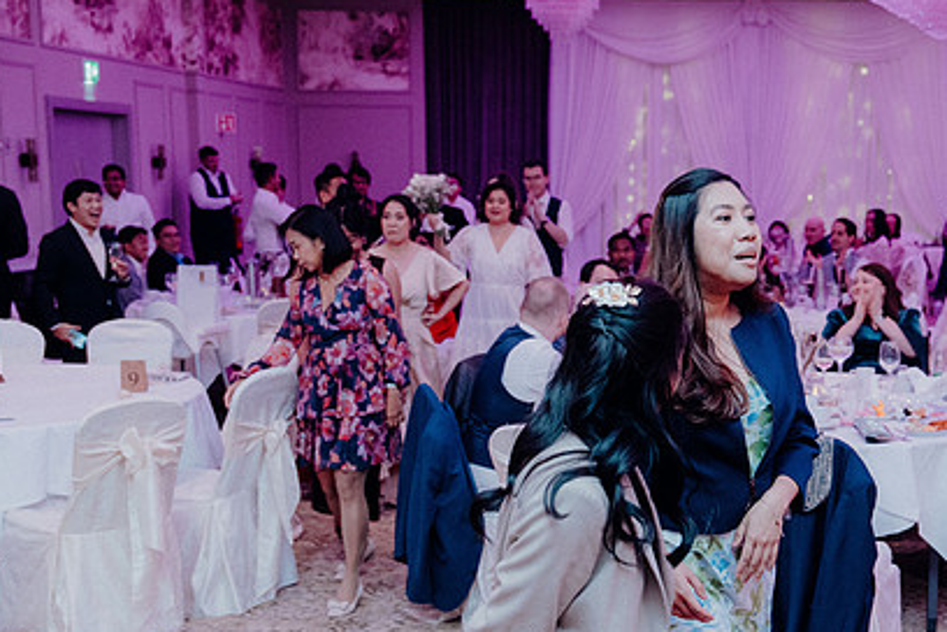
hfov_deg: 36.3
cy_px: 422
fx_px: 1420
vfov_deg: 24.9
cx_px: 664
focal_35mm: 54
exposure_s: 1/160
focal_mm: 38
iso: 3200
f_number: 3.5
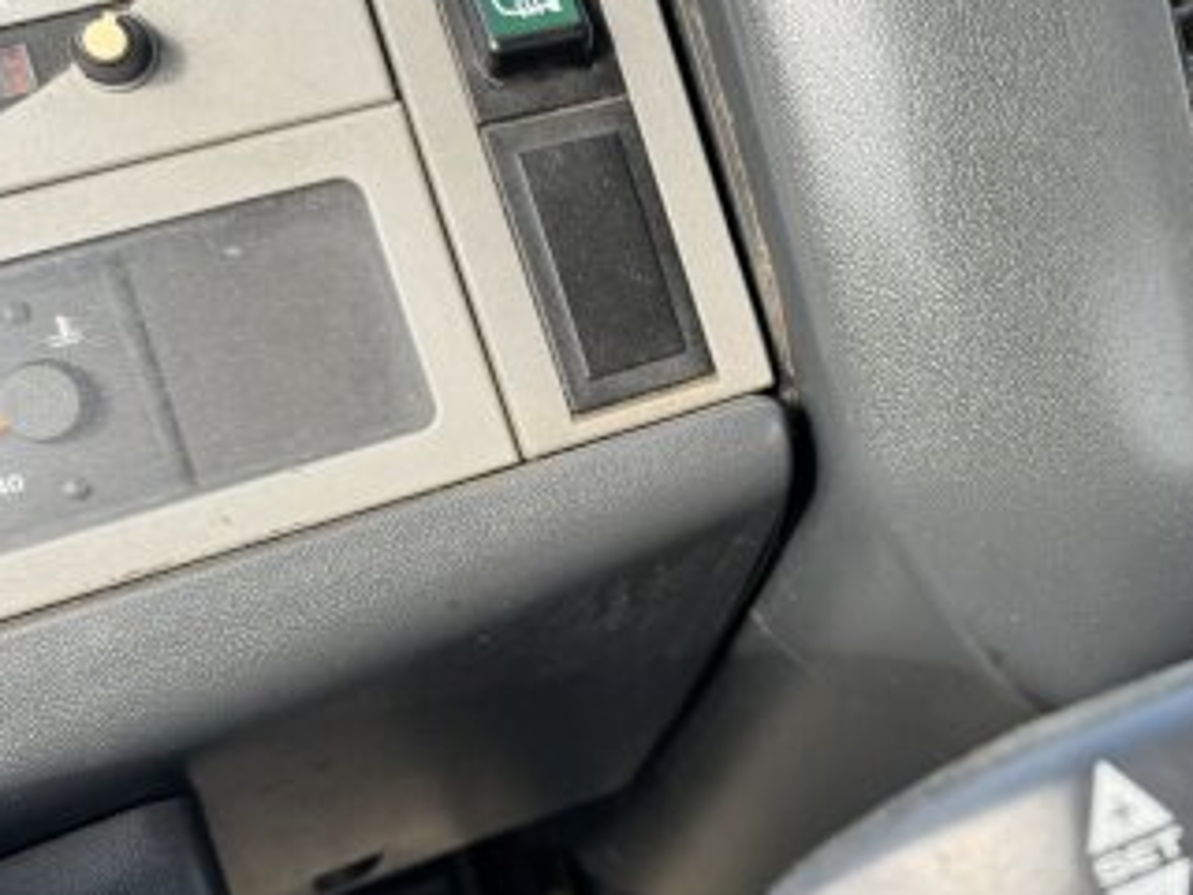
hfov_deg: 38.0
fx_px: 1654
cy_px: 451
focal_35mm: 48
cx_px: 980
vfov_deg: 30.3
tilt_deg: -46.9
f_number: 1.78
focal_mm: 6.76
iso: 80
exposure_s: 1/354
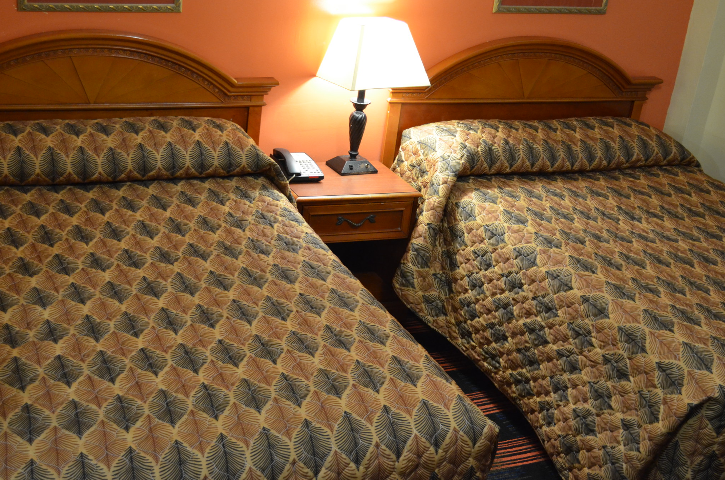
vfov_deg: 26.4
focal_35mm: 51
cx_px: 306
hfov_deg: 38.9
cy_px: 221
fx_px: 1025
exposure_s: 1/30
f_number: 4.5
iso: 1800
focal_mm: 28
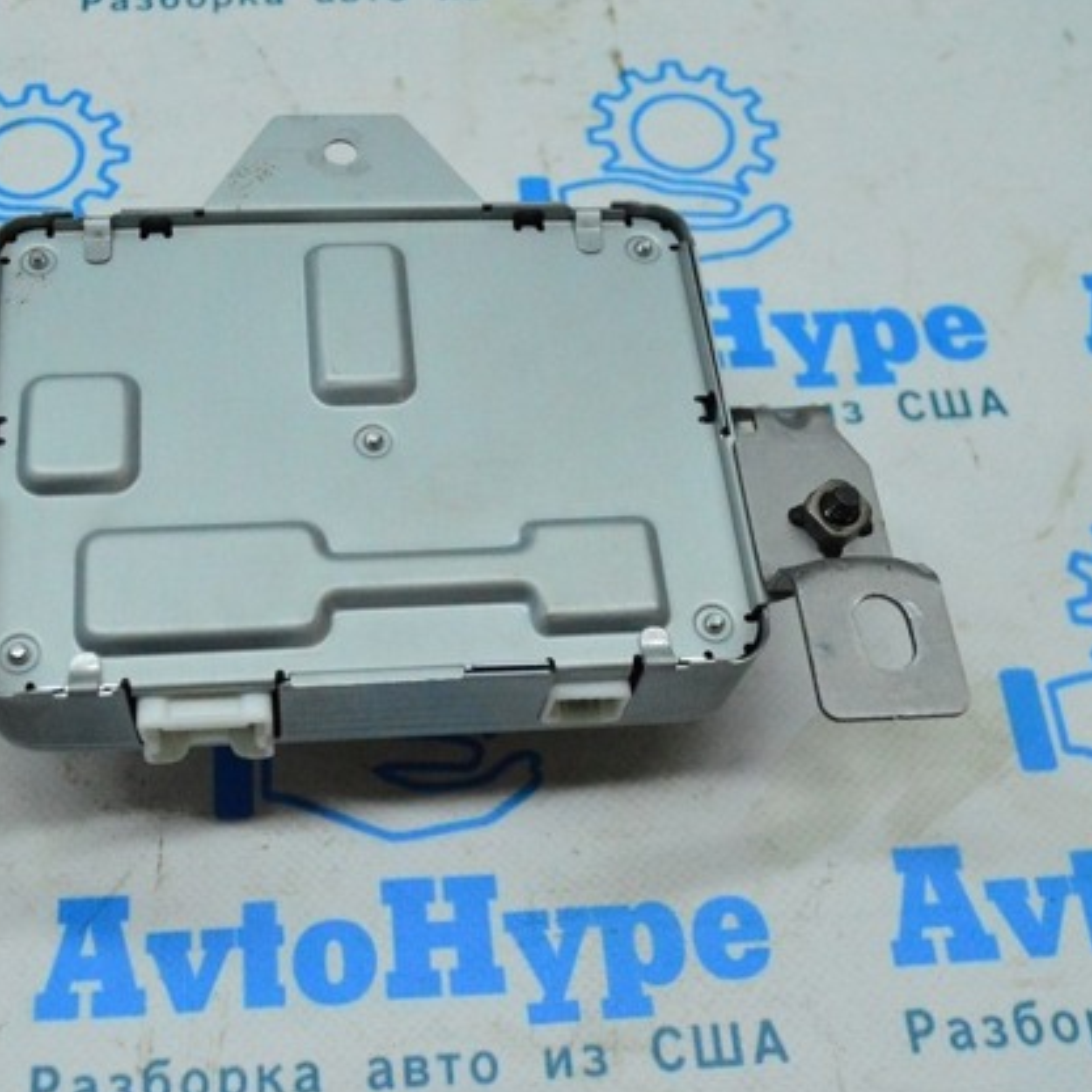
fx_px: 1535
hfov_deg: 38.7
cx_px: 367
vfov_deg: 39.2
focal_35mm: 43
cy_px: 551
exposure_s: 1/800
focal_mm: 22
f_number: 6.3
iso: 6400
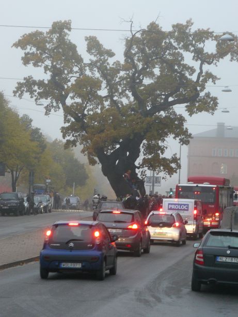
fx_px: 1191
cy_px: 158
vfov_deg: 15.2
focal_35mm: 130
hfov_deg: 11.4
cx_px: 119
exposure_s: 1/40
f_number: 3.2
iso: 200
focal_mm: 21.6
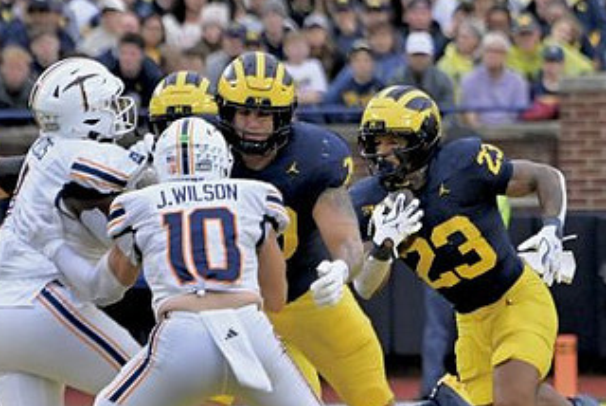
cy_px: 278
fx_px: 14641
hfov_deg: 2.4
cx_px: 417
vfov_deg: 1.6
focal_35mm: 869
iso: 2000
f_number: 5.6
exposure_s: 1/1250
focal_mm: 320
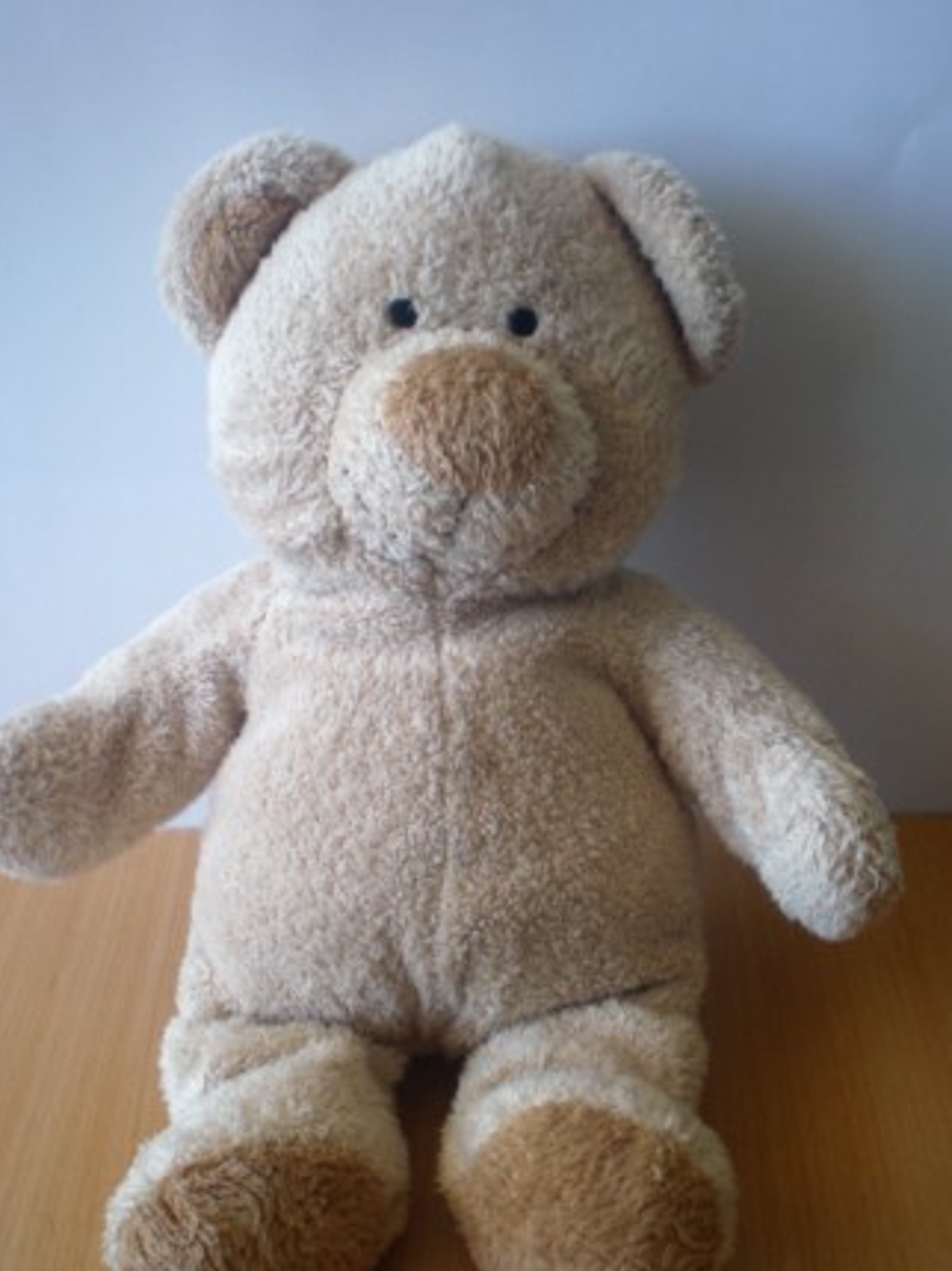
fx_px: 1688
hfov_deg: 31.5
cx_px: 441
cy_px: 715
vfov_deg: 41.2
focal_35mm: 46
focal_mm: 6.3
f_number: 3.1
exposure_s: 1/59.3
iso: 112
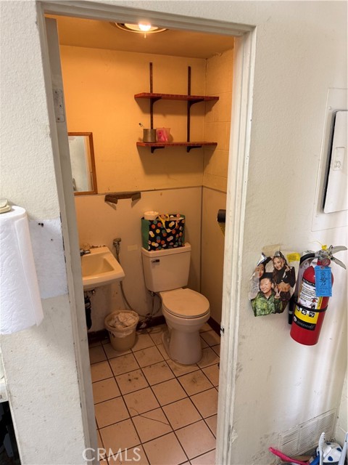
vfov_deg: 71.6
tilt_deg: -17.6
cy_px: 232
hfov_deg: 56.8
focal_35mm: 24
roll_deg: -0.1
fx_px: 322
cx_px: 174
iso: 200
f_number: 1.78
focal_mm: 6.76
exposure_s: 1/60
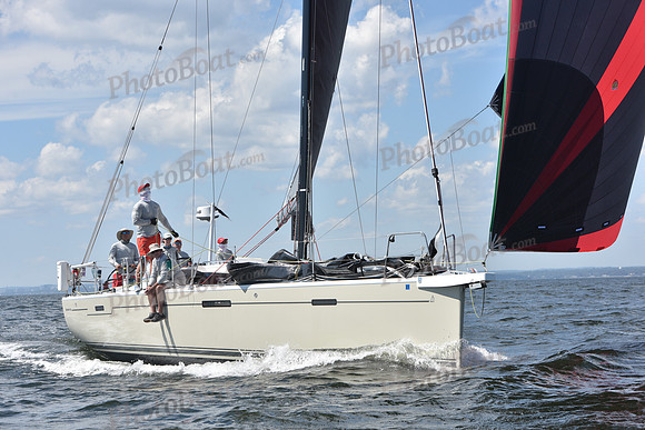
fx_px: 1702
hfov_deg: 21.5
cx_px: 322
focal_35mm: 95
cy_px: 215
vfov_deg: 14.4
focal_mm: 95
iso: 320
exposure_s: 1/1250
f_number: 8
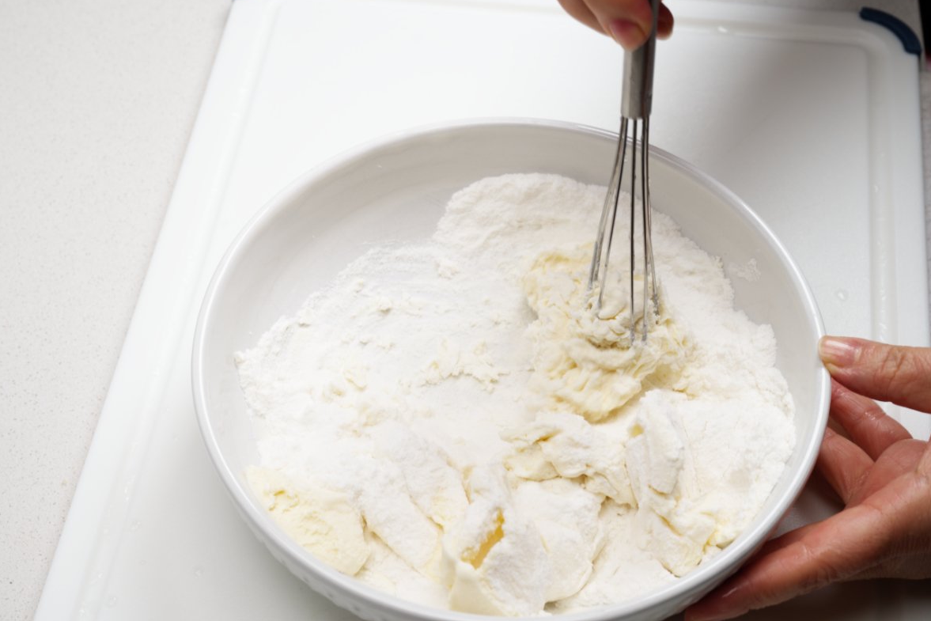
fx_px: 1397
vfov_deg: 25.1
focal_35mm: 54
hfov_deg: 36.9
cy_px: 306
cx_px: 458
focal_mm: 53
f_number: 9
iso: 100
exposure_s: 1/80
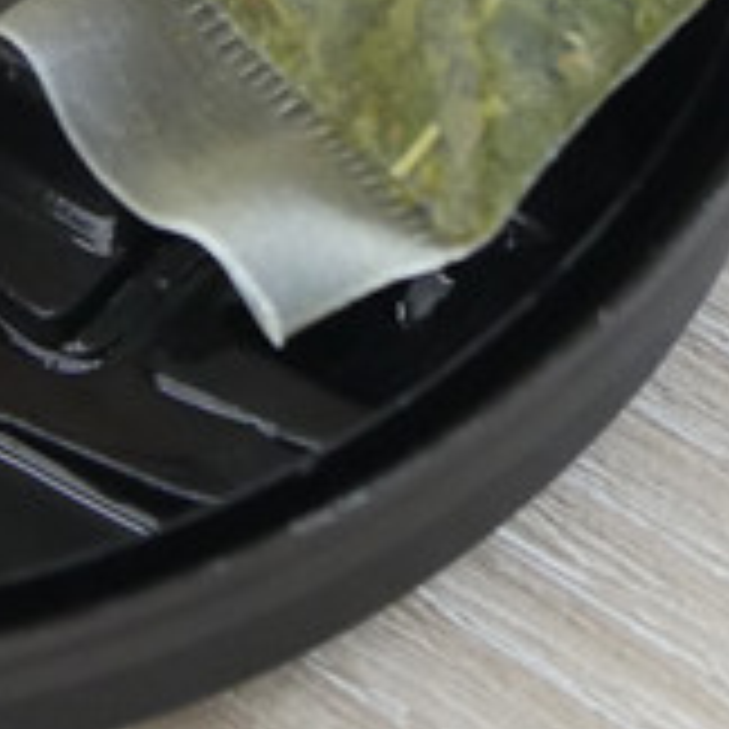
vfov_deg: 4.4
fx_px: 9364
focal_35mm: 393
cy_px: -308
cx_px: 171
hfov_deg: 4.5
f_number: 4.7
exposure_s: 1/100
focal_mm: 40
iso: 1600
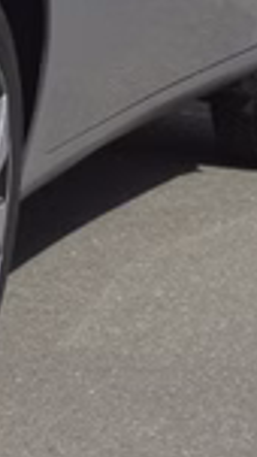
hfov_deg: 5.4
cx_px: -475
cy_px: 30
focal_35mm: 213
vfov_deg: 10.1
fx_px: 2579
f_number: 10
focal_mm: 32
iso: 100
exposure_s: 1/400
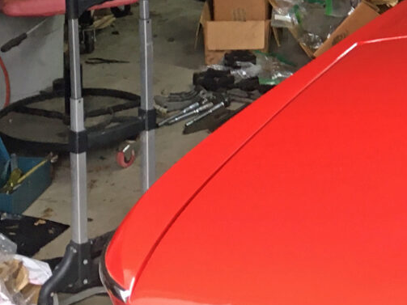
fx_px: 1387
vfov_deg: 12.0
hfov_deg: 15.7
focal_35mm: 118
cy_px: -156
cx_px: 550
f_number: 2.2
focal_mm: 4.15
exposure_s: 1/30
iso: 64
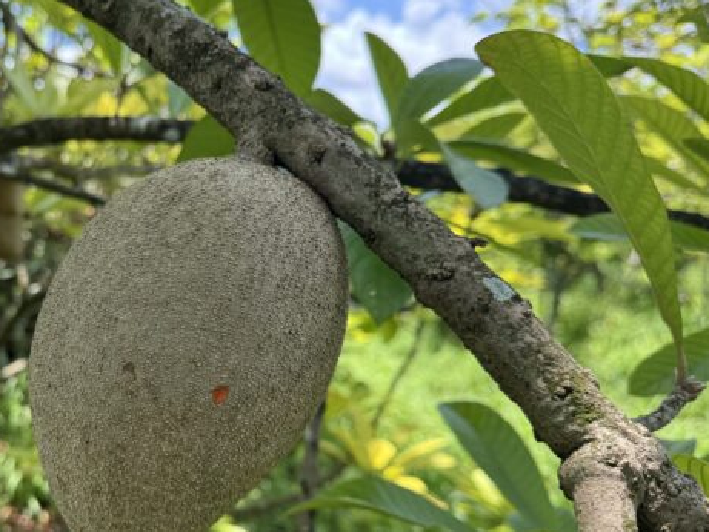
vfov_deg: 35.7
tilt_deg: -7.2
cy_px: 343
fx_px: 819
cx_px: 155
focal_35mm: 40
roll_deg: +1.3
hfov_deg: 44.8
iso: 80
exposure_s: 1/765
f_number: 1.78
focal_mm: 6.76
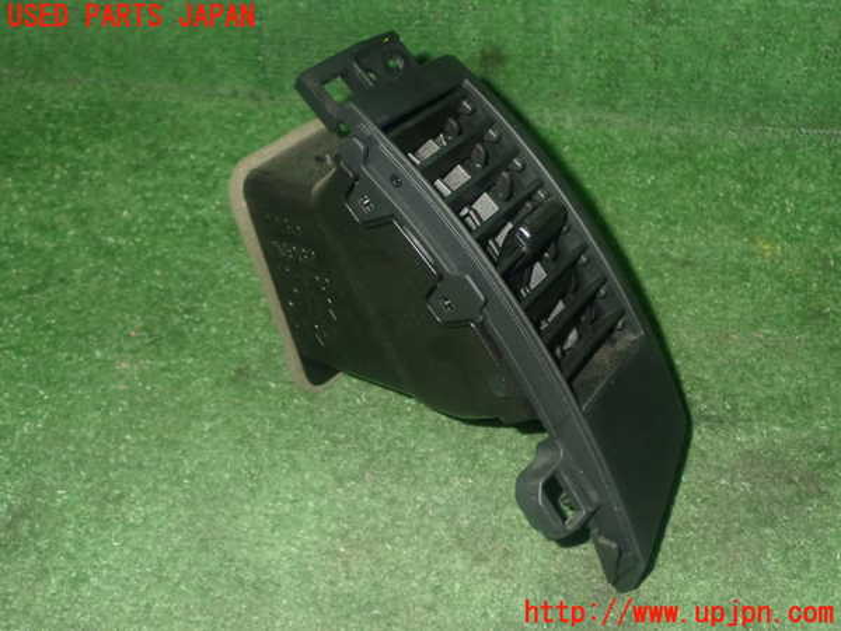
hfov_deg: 42.9
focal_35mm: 44
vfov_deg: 32.9
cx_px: 420
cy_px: 316
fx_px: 1069
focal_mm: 7.84
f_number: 9
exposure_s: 1/40
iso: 800
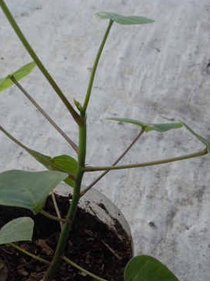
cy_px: 137
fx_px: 478
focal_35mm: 59
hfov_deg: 24.7
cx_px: 74
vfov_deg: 32.7
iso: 100
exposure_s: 1/250
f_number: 4
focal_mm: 5.9
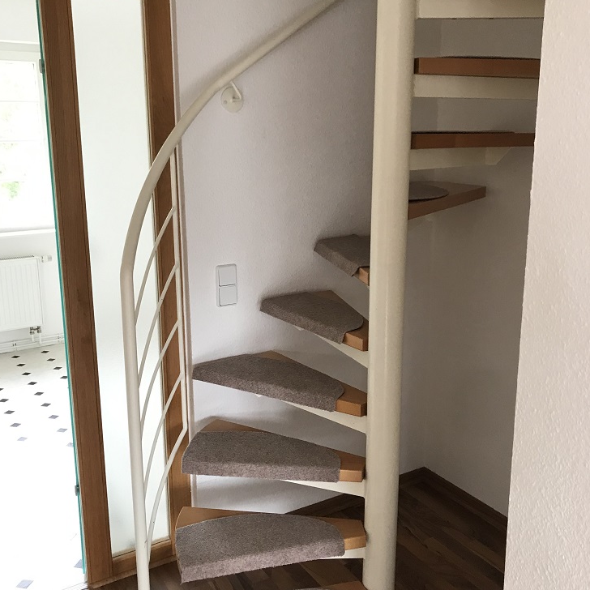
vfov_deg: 48.4
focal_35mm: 34
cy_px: 282
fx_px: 656
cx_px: 293
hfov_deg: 48.5
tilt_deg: -12.3
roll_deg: -0.5
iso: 32
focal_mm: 3.99
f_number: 1.8
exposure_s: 1/25
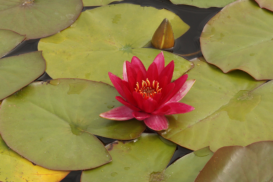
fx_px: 1137
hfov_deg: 13.7
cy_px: 91
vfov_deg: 9.1
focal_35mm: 150
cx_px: 136
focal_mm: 100
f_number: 13
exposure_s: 1/160
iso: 250
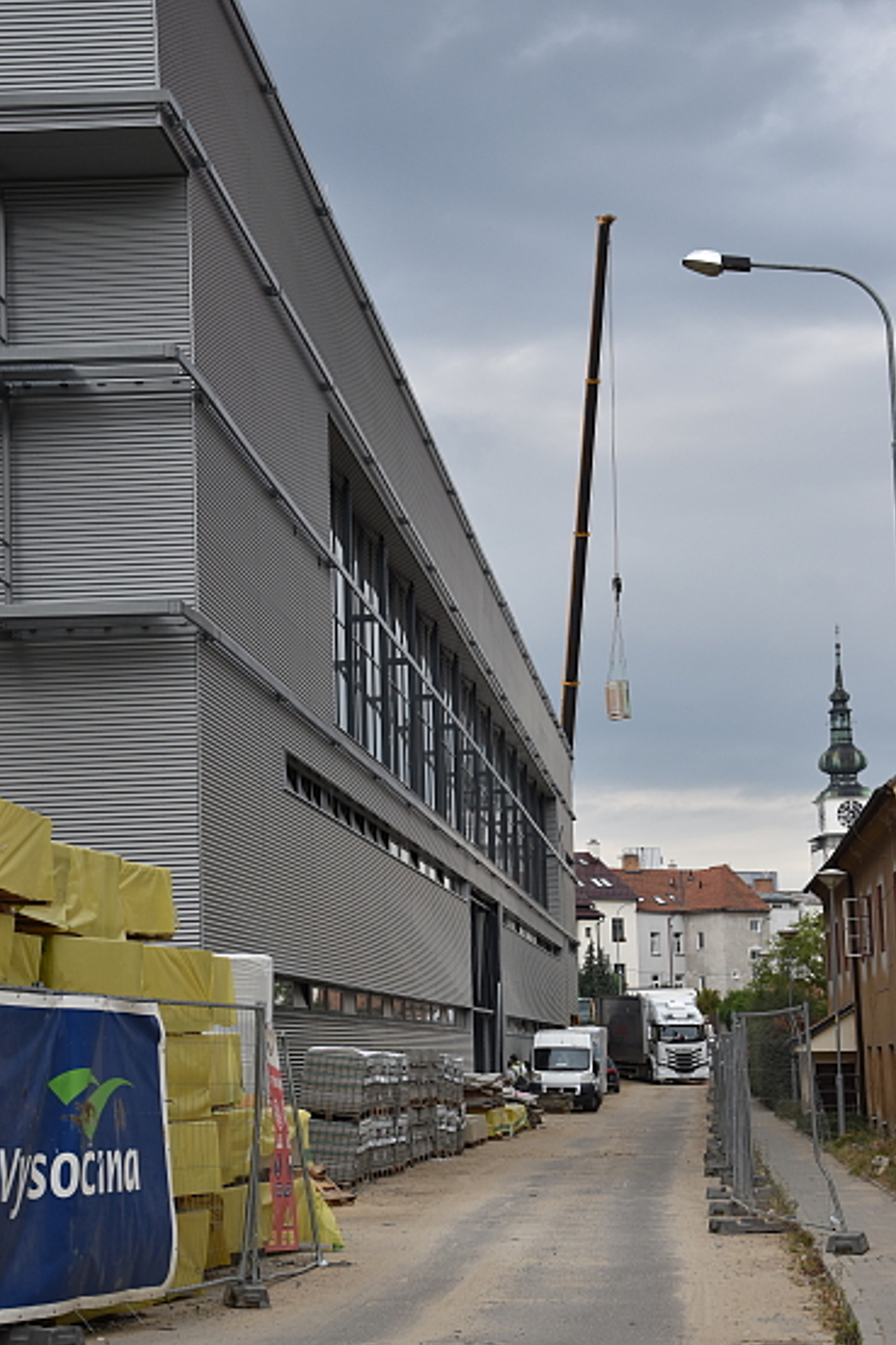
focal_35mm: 78
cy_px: 687
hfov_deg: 17.5
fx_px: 2914
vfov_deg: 26.0
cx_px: 444
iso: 400
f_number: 5
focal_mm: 48
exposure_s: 1/1250
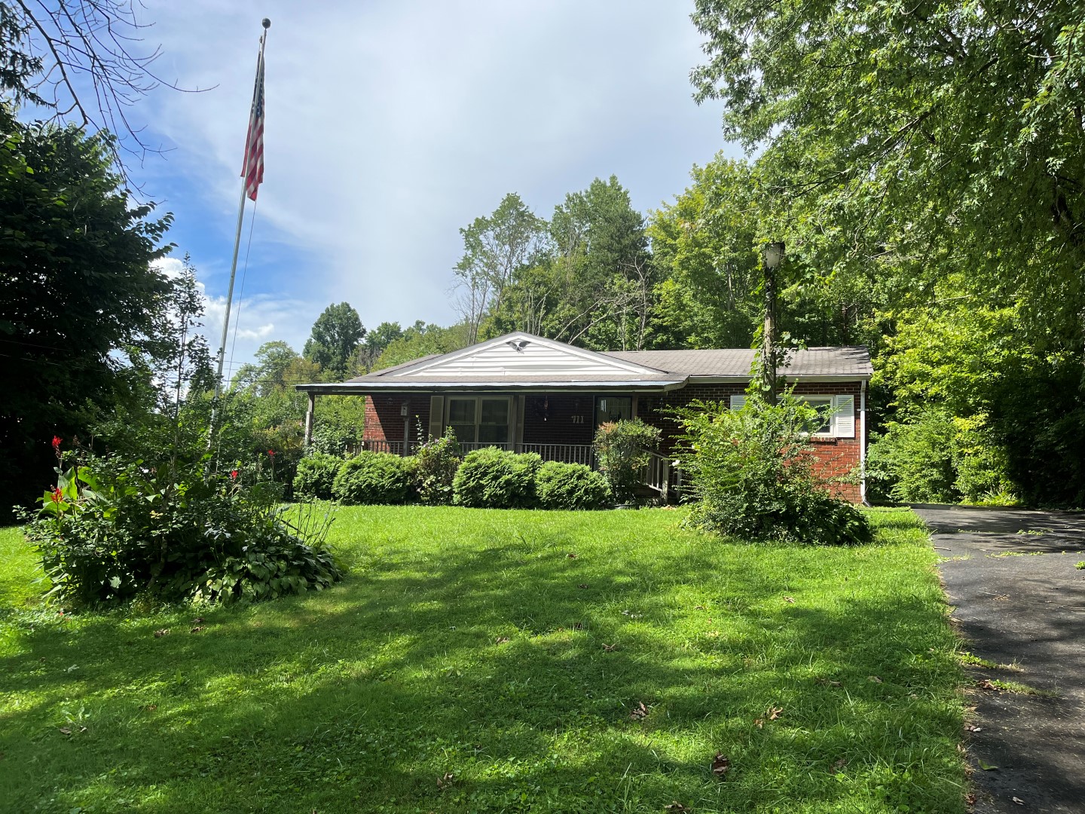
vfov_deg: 53.1
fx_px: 815
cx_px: 542
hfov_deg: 67.3
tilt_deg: +6.3
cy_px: 407
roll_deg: -2.6
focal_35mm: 26
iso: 50
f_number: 1.6
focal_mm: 5.1
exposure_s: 1/3876
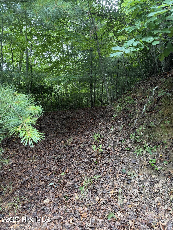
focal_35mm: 24
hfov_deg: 56.8
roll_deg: +1.7
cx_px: 86
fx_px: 160
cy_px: 115
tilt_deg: +0.9
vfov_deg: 71.6
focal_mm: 6.76
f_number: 1.78
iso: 160
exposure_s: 1/121
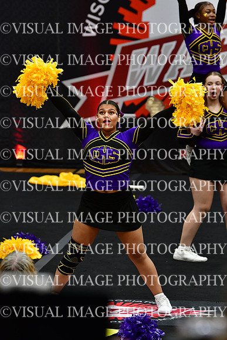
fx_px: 1843
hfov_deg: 7.0
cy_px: 170
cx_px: 114
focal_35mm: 195
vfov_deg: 10.5
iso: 4000
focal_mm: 130
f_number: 4
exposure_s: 1/500
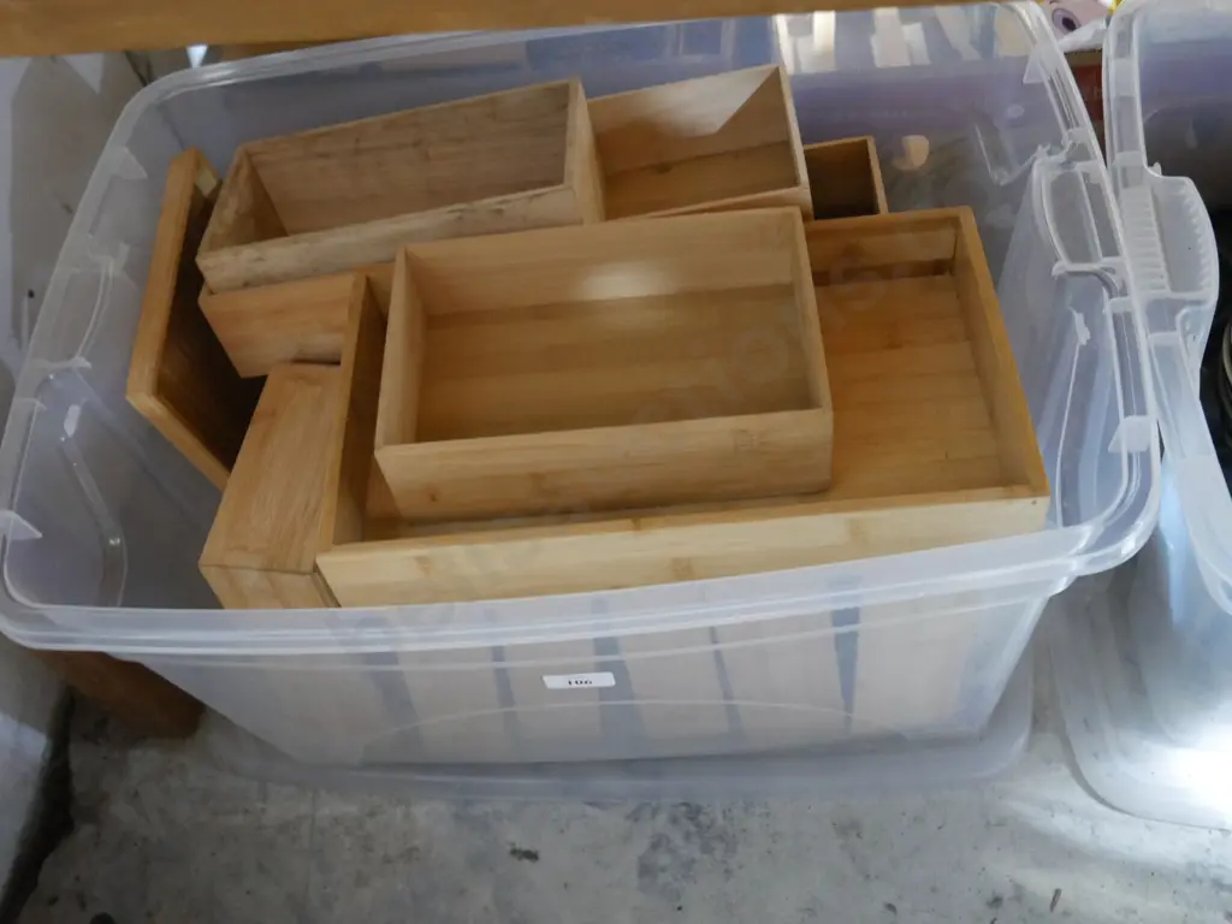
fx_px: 1281
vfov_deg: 39.7
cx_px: 616
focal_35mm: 36
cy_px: 462
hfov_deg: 51.4
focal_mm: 18
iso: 3200
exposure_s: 1/30
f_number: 4
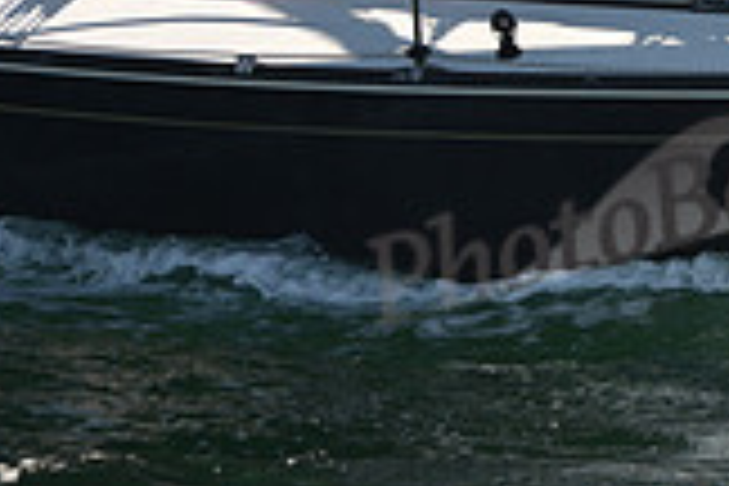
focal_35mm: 250
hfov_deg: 8.0
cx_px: 1238
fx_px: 5062
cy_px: -88
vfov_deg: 5.5
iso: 250
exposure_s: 1/640
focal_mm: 70
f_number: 5.6
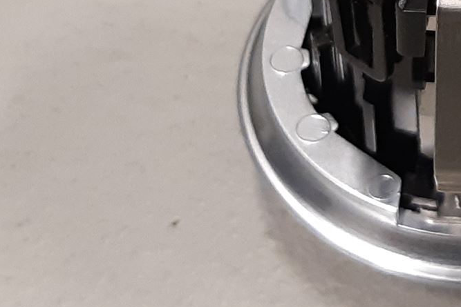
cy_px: -103
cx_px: 563
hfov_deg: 22.4
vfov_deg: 15.6
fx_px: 1063
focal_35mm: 83
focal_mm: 3.93
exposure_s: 1/50
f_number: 1.7
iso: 200
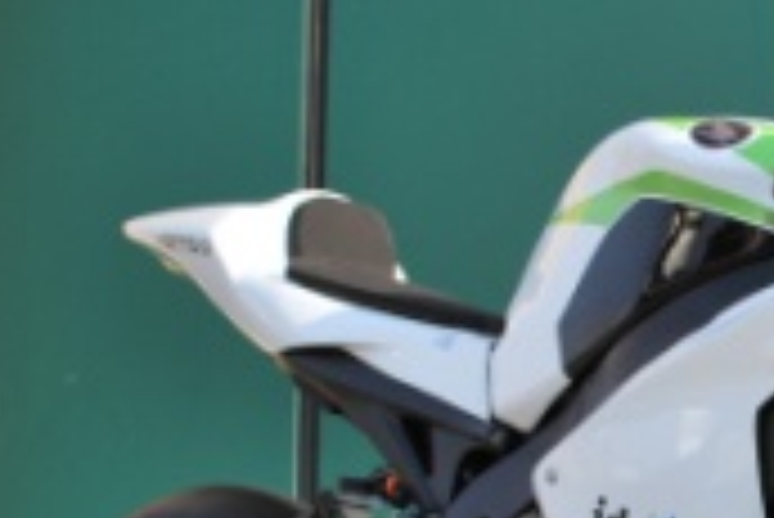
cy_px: 525
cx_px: 891
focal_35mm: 94
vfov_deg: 14.3
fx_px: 2023
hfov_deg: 20.5
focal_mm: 24
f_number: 4.2
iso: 110
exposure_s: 1/1000
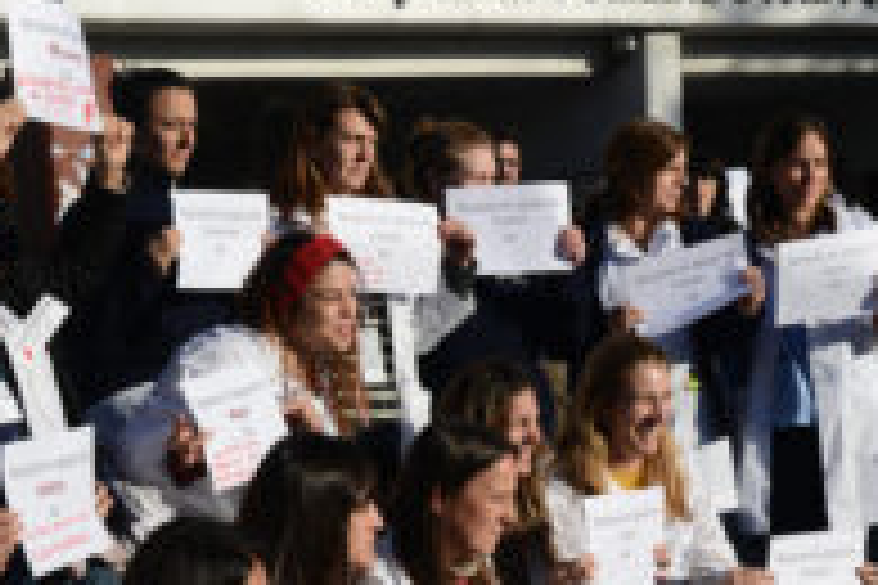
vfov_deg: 19.1
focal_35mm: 69
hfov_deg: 28.8
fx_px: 1683
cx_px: 207
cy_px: 608
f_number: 5
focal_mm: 32
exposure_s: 1/2000
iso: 200
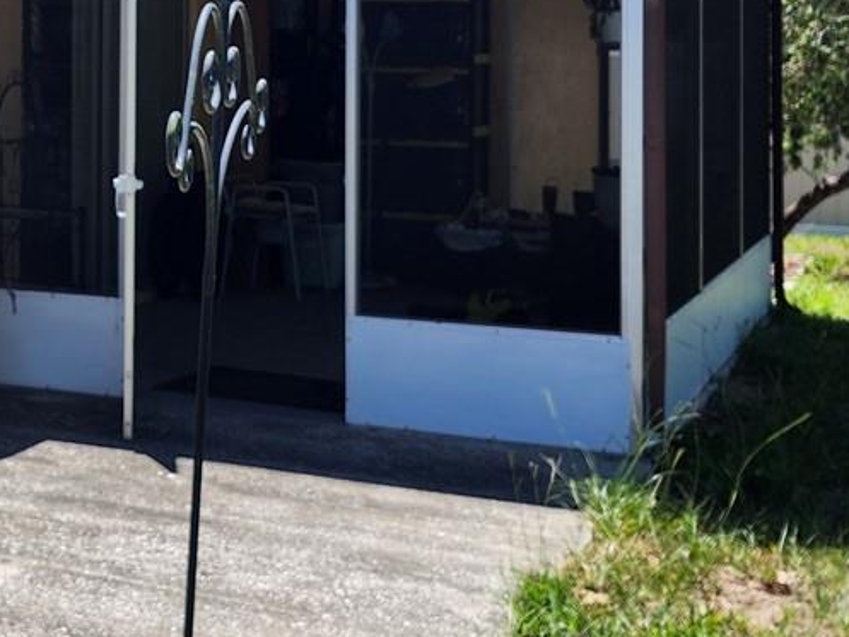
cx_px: -34
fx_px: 1815
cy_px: 29
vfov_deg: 19.4
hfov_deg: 24.9
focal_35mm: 74
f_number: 1.8
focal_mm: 5.54
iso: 25
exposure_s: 1/922
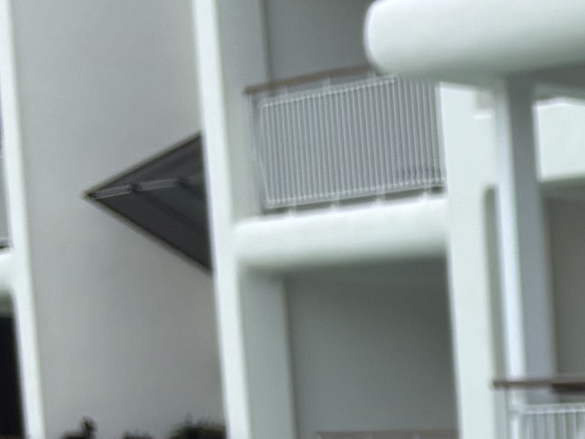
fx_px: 2722
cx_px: 1640
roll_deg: -1.2
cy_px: 979
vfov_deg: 8.6
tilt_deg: -10.4
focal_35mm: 161
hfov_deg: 9.9
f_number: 1.6
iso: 50
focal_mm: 5.96
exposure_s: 1/1027
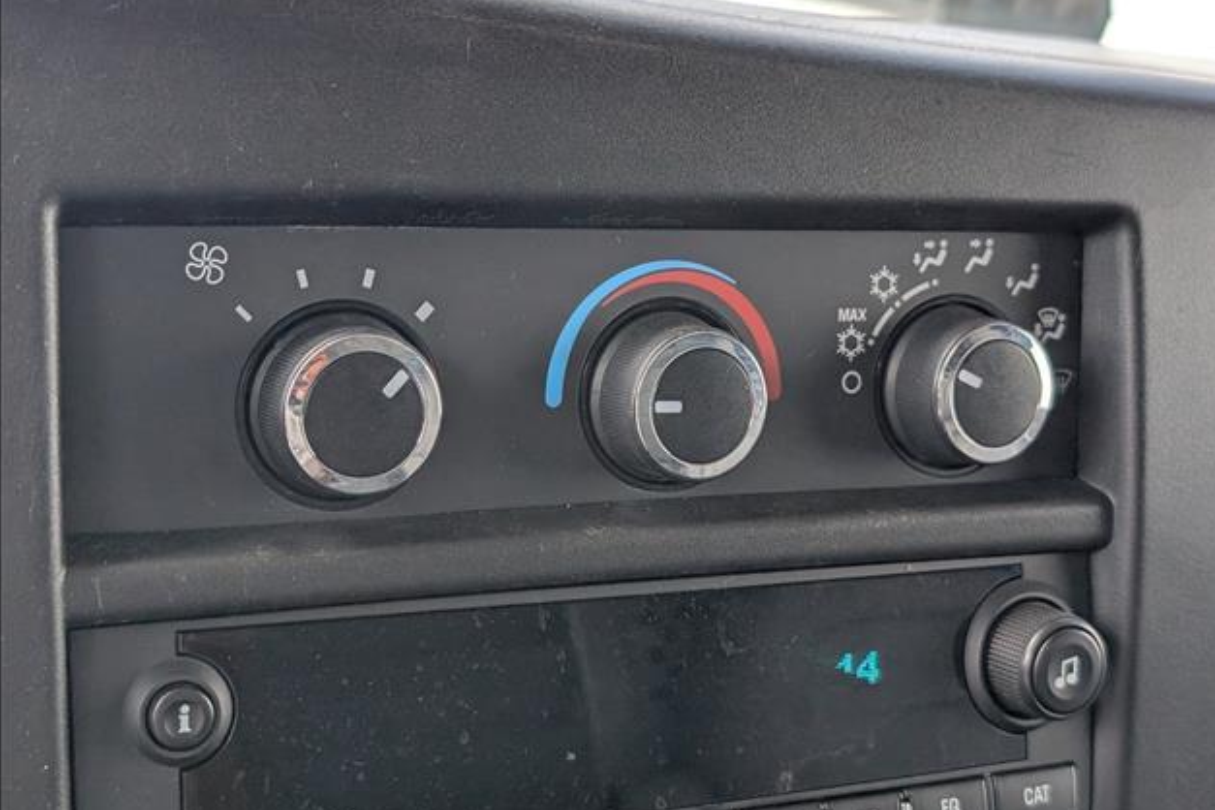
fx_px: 1755
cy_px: 388
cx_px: 618
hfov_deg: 38.2
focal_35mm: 52
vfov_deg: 26.0
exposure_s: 1/303
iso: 83
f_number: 1.68
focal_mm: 6.9
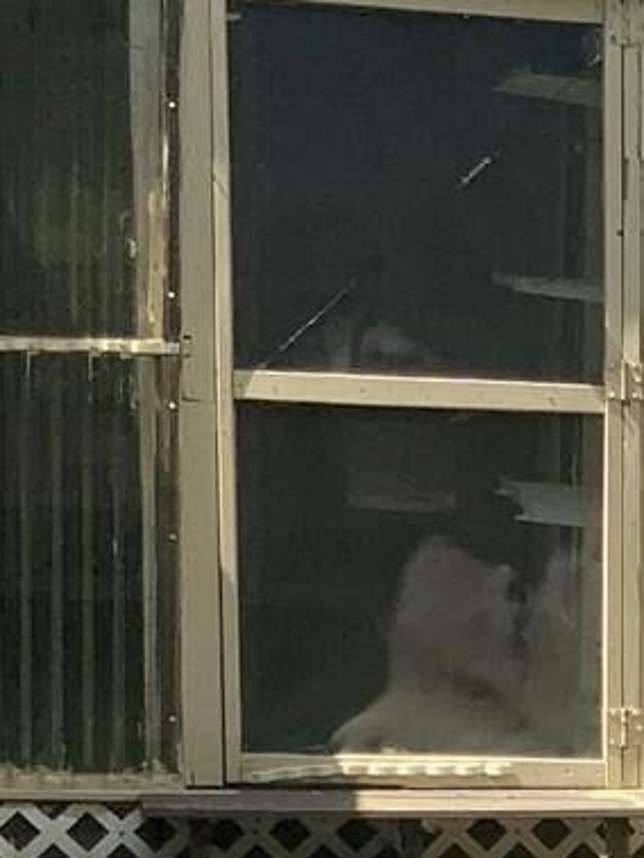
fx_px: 3890
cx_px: 1340
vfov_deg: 12.3
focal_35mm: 157
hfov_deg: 8.9
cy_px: 962
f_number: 1.8
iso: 16
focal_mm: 3
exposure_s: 1/1342
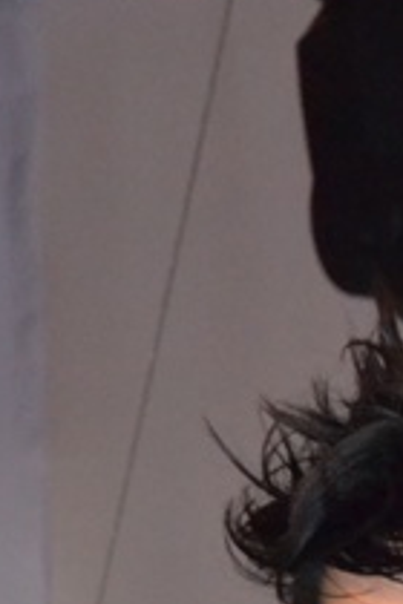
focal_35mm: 541
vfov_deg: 3.8
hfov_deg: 2.5
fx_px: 9084
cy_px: 1005
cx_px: 484
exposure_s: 1/200
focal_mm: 92
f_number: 10
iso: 3200
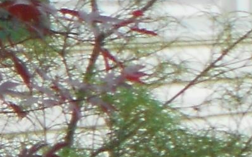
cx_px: 850
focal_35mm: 604
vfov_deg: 2.2
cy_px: -9
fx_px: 4148
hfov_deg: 3.4
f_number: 5.8
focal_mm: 13.5
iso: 80
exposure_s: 1/100
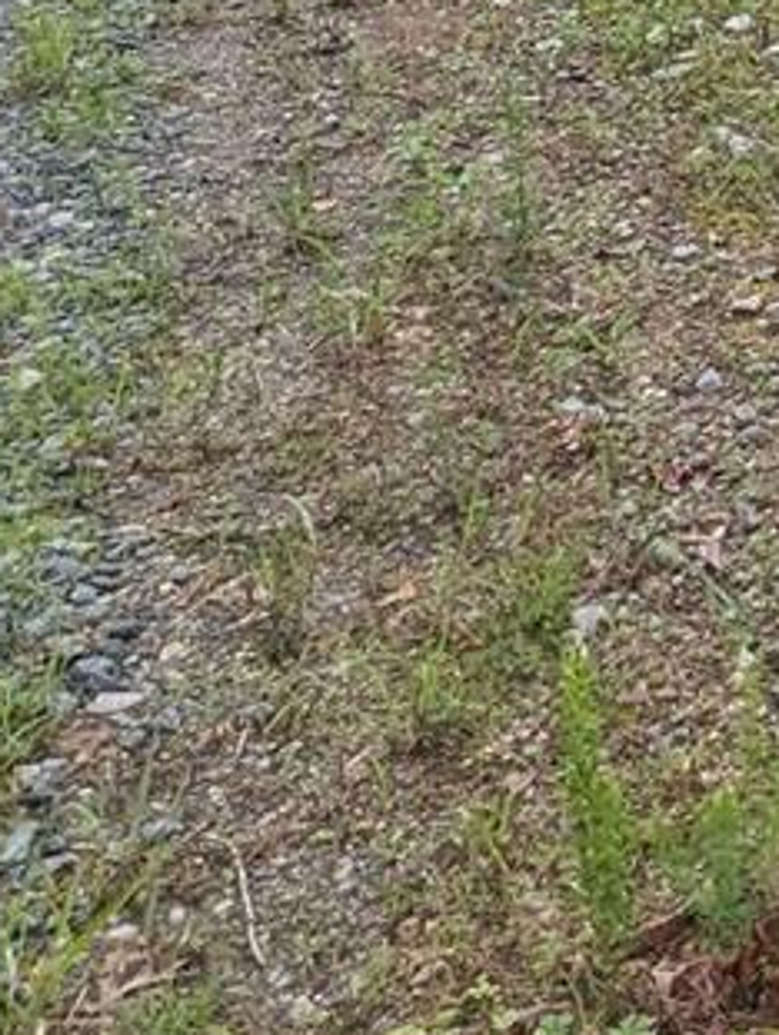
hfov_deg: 14.9
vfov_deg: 20.9
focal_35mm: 79
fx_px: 2366
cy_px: -519
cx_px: 1616
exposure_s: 1/794
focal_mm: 2.35
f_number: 2.2
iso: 42
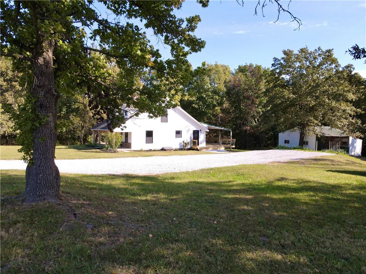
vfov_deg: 56.8
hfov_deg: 71.6
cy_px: 137
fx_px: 254
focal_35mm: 24
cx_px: 183
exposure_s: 1/250
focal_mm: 4.5
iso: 100
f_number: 2.8
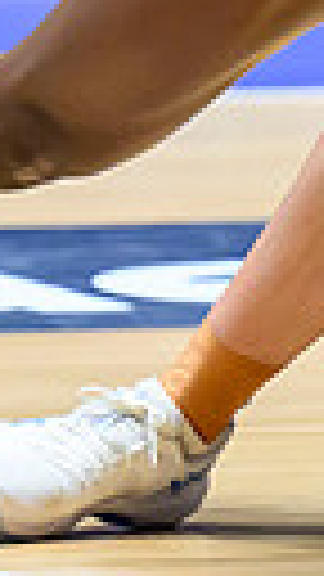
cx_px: 830
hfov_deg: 1.0
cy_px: -42
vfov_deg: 1.9
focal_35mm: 1157
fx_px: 17671
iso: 3200
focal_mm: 135
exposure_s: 1/1600
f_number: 3.5
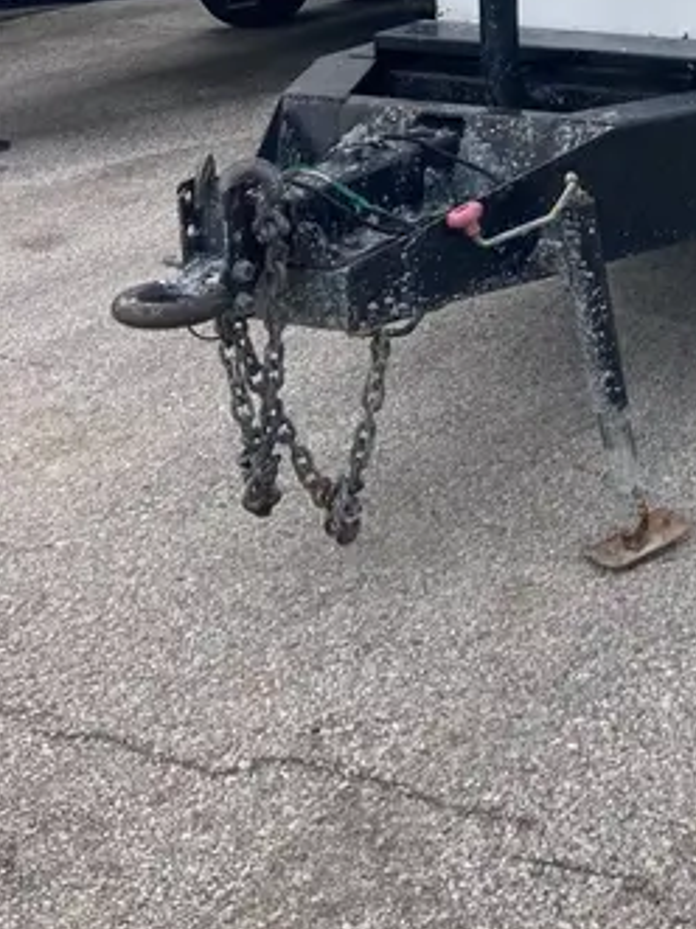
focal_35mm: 62
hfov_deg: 22.3
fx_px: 1663
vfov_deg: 29.7
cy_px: 66
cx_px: 769
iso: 20
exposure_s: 1/631
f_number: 1.8
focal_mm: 3.99
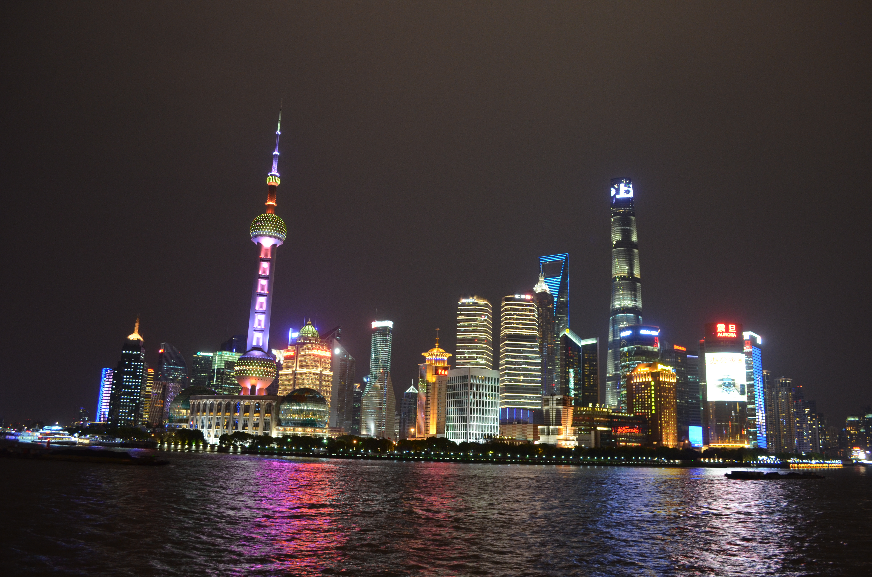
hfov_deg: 67.5
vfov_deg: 47.7
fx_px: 653
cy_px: 288
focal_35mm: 27
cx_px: 436
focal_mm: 18
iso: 800
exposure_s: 1/5
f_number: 5
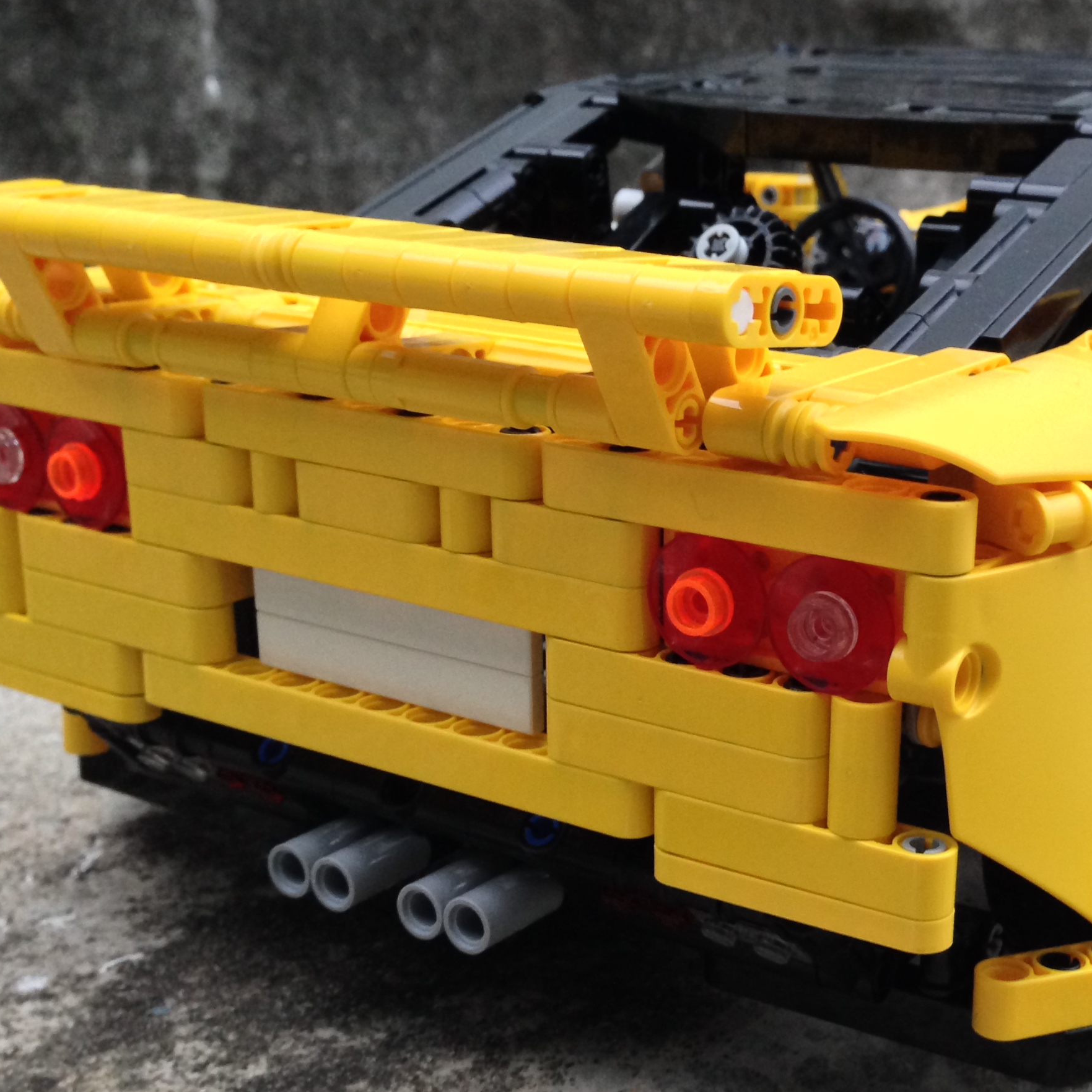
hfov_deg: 31.2
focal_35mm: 54
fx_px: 1927
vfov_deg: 31.6
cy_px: 637
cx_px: 796
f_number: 2.4
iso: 200
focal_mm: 4.12
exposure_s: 1/20
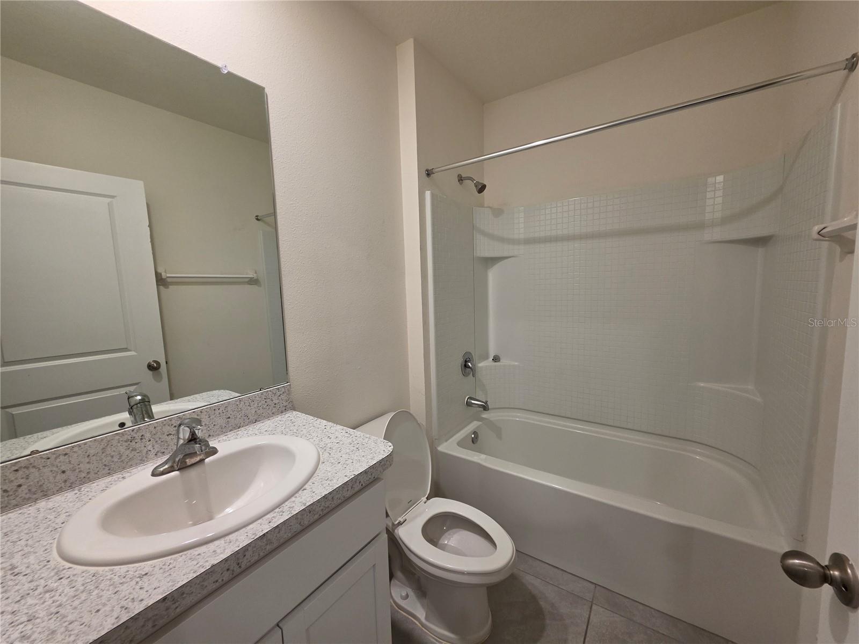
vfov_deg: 89.9
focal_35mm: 13
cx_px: 430
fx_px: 323
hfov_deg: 106.2
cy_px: 322
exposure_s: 1/120
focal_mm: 2.2
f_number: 1.9
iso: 200
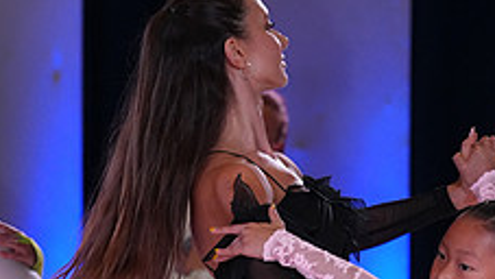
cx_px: 385
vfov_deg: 3.0
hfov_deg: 5.4
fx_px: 5240
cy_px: 458
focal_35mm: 399
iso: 3200
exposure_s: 1/250
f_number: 6.3
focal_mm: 149
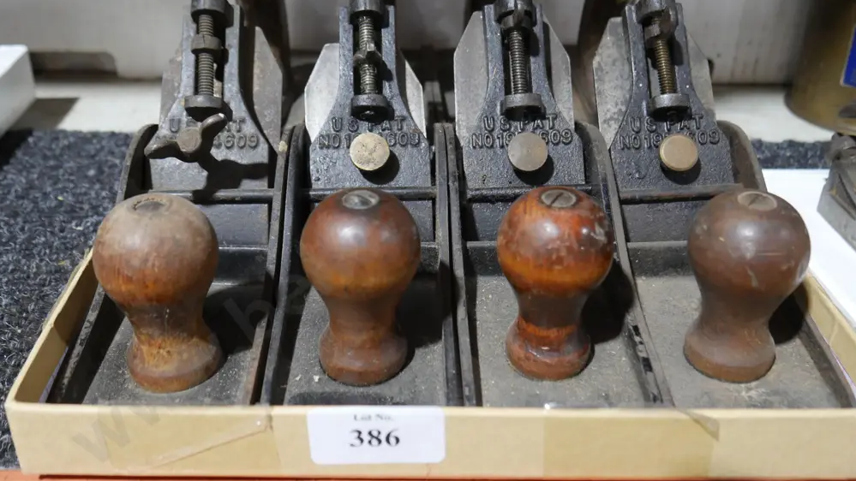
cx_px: 432
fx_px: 863
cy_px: 191
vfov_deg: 31.1
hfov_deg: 52.8
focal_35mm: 38
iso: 1000
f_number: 4
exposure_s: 1/60
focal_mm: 17
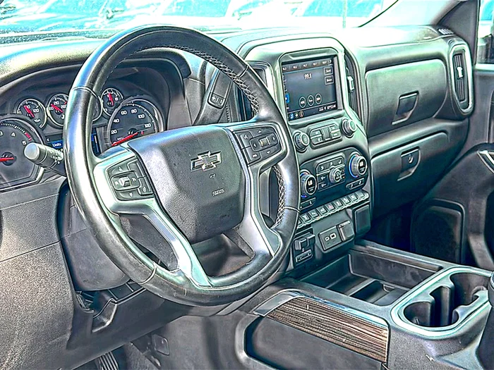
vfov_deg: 38.7
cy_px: 185
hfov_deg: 50.1
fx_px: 528
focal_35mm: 37
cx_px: 247
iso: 100
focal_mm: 6.86
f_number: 1.78
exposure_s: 1/144
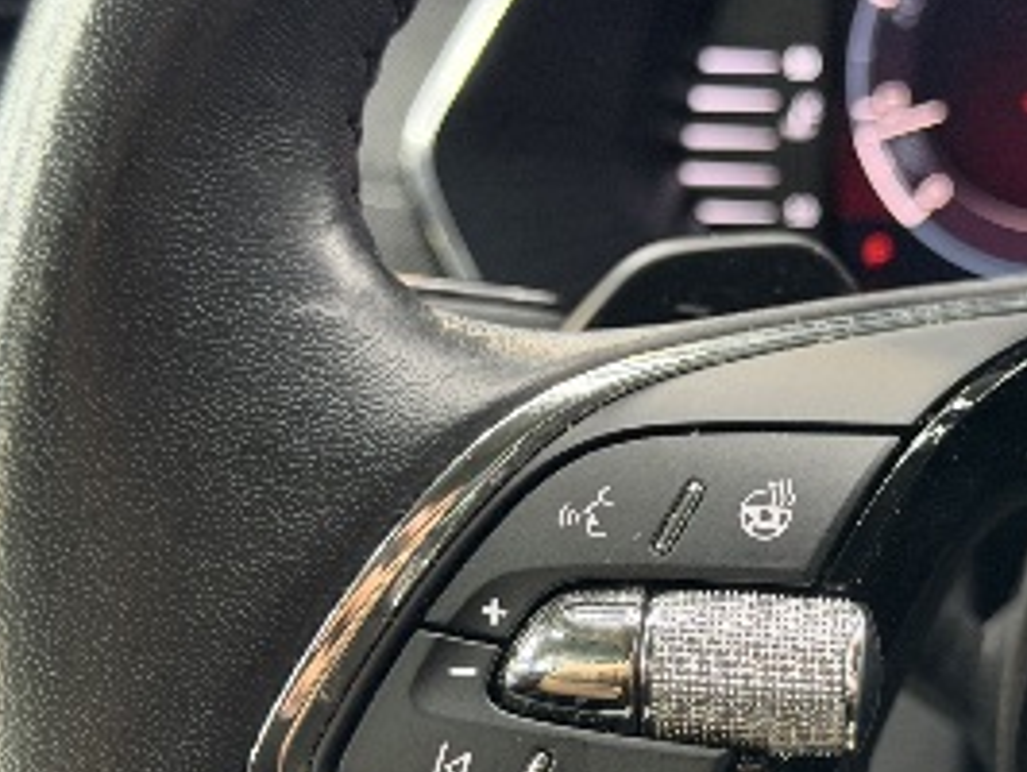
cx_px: 749
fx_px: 2227
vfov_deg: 19.6
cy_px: 564
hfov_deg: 25.7
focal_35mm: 75
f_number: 1.78
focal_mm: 6.76
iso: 500
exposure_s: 1/25
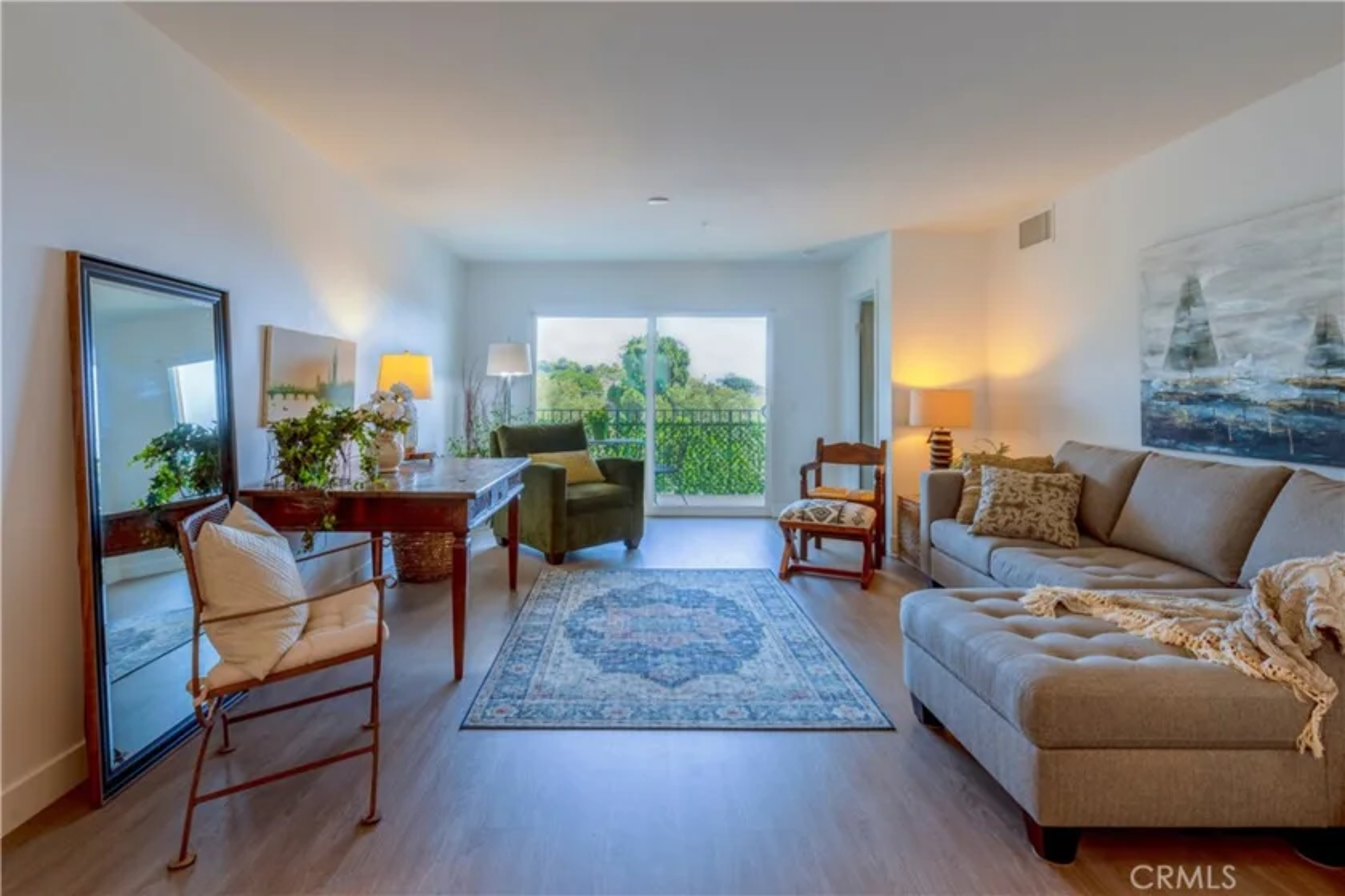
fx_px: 560
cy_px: 448
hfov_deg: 100.4
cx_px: 672
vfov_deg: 77.3
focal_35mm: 15
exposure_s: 1/60
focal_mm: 15
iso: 50
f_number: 7.1
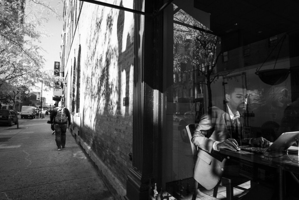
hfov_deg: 81.2
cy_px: 100
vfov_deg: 59.5
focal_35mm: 21
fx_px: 174
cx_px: 150
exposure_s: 1/125
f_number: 8
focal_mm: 14
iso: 200
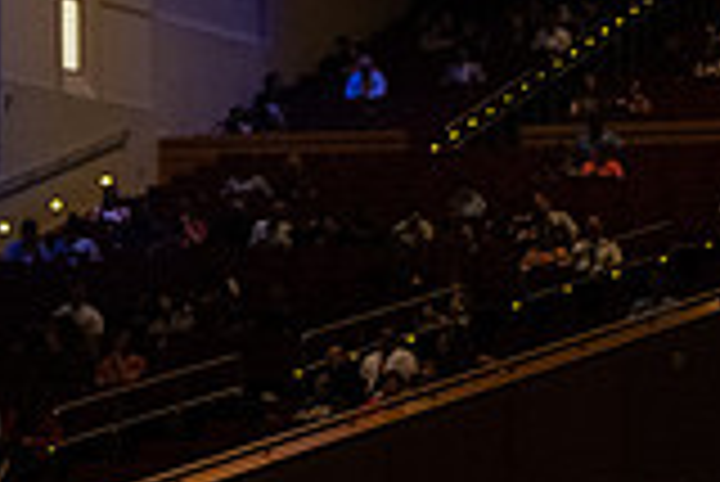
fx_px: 5084
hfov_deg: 8.0
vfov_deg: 5.4
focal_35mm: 254
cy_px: -178
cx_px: -212
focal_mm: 70
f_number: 2.8
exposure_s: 1/320
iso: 5000
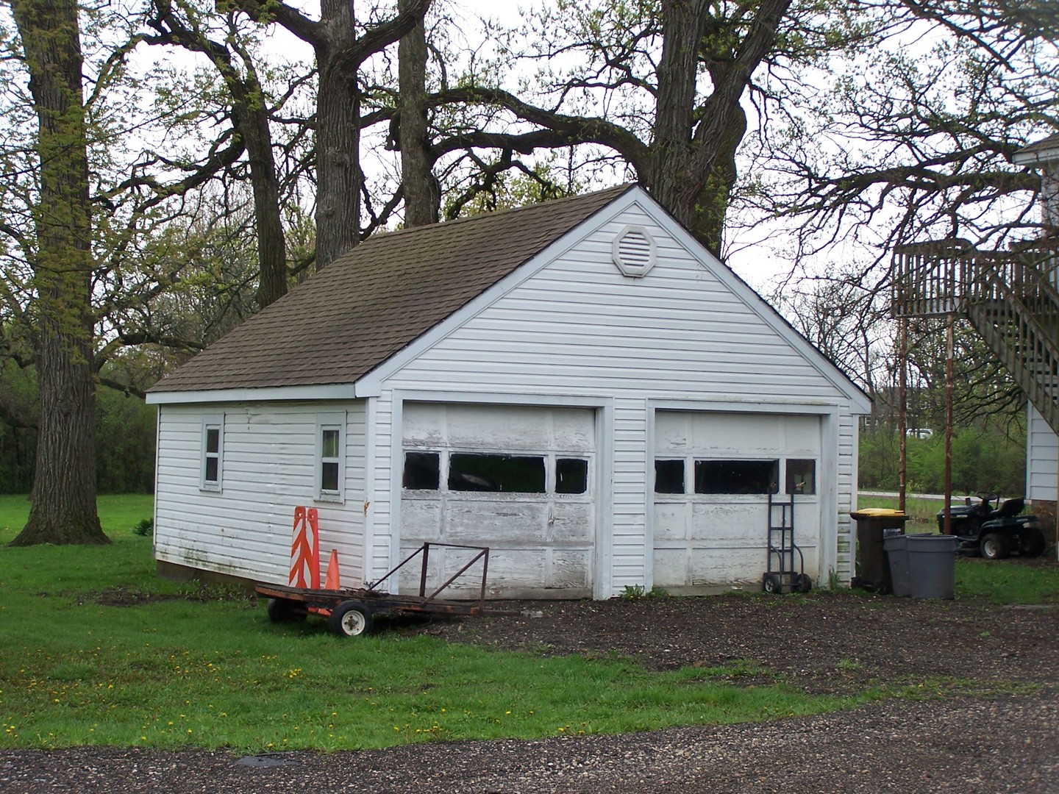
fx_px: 1958
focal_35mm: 64
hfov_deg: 30.3
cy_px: 397
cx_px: 530
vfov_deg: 22.9
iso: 80
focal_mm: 10.7
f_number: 3.2
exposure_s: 1/200
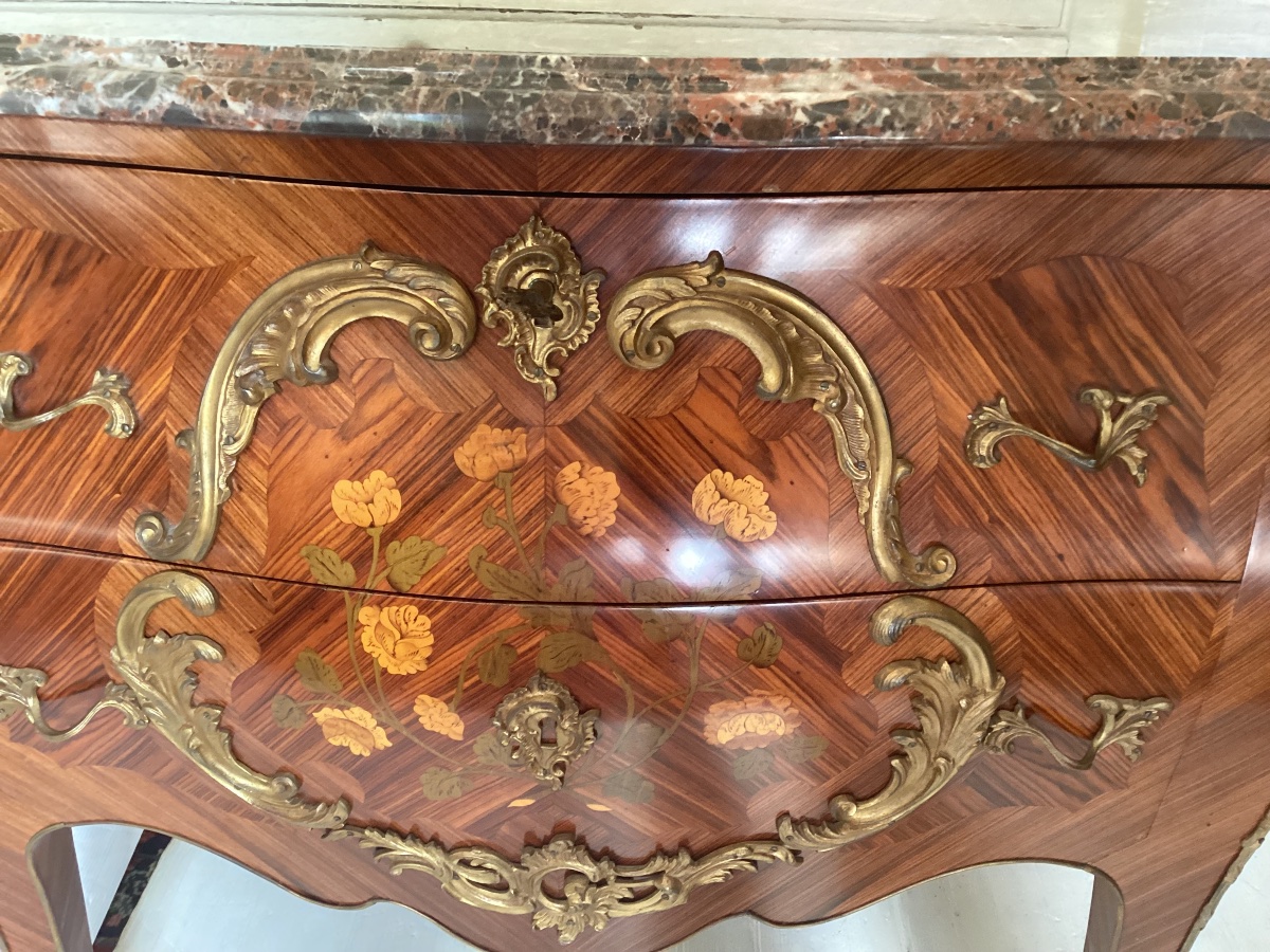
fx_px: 1137
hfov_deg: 58.4
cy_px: 476
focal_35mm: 31
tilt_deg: -29.5
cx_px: 635
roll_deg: -3.0
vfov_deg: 45.4
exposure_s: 1/60
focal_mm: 3.3
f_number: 2.4
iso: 320
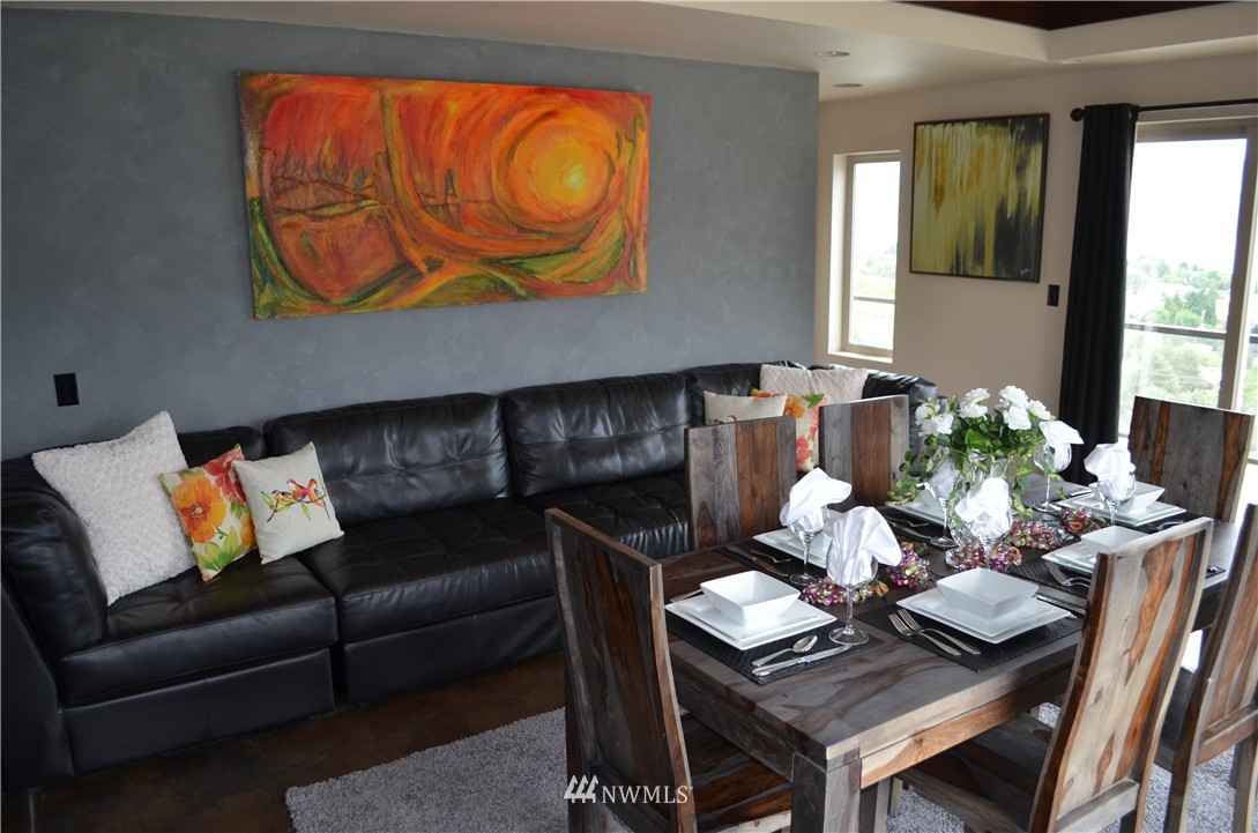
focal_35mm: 27
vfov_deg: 47.7
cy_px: 416
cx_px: 629
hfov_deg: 67.5
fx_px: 941
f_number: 3.5
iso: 400
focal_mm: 18
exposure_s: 1/100
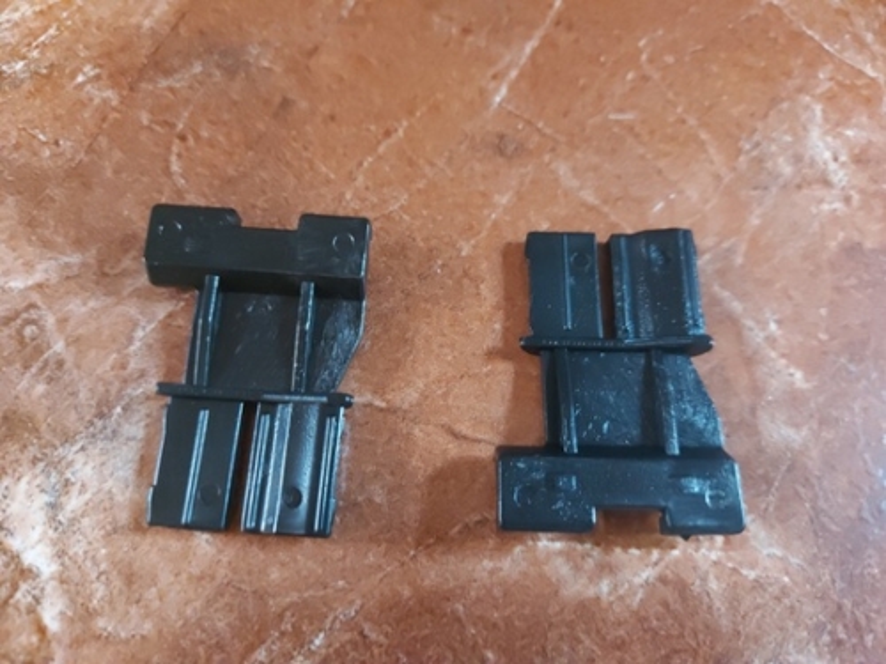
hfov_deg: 71.6
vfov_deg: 56.8
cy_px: 332
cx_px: 443
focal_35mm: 24
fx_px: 614
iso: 2000
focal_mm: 5.23
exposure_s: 1/11
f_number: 1.8
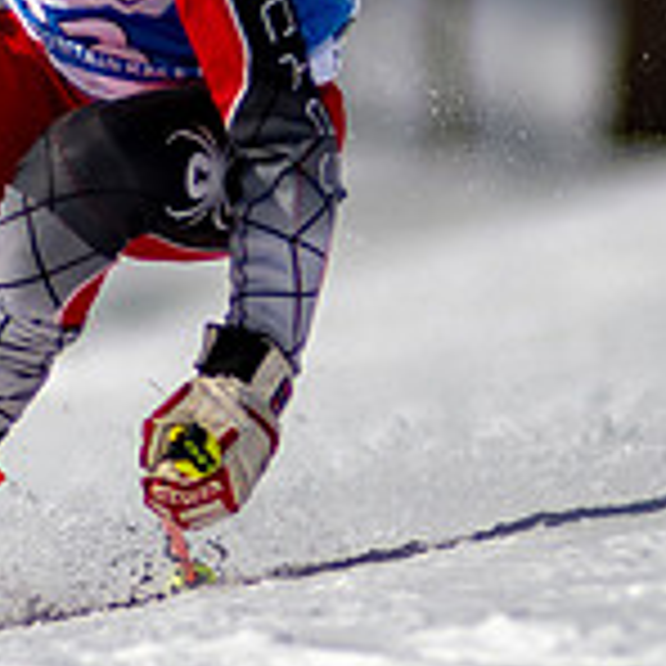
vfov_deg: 1.0
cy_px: 61
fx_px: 38332
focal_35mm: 1761
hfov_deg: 1.0
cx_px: 271
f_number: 2.8
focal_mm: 300
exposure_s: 1/8000
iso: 100
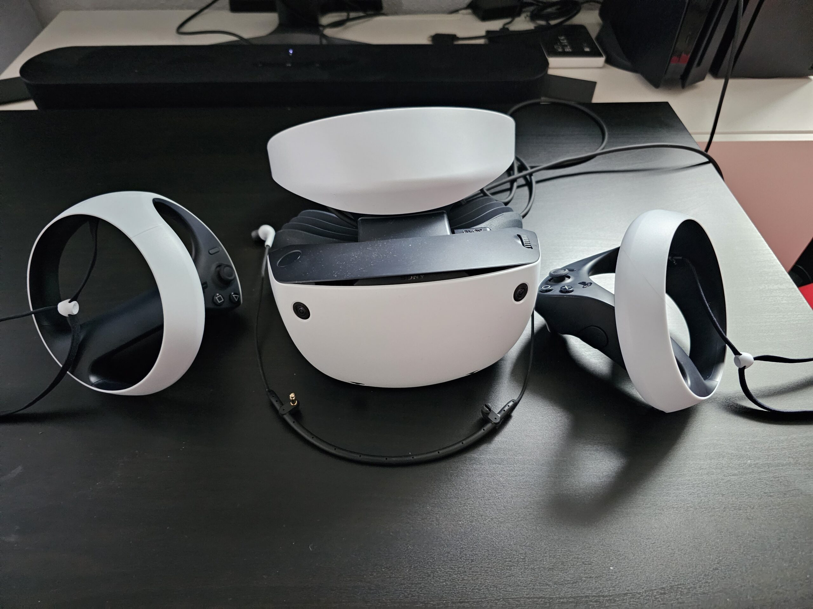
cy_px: 304
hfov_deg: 73.9
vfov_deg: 58.9
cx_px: 406
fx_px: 540
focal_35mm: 23
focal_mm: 6.3
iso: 1000
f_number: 1.7
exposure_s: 1/100
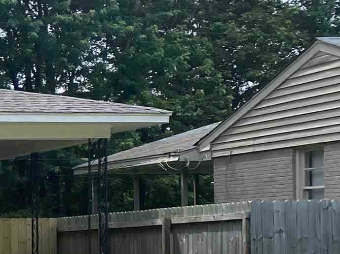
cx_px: -411
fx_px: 1139
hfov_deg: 13.6
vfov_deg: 12.6
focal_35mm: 116
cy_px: 237
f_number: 1.8
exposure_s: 1/747
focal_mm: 4.25
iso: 32
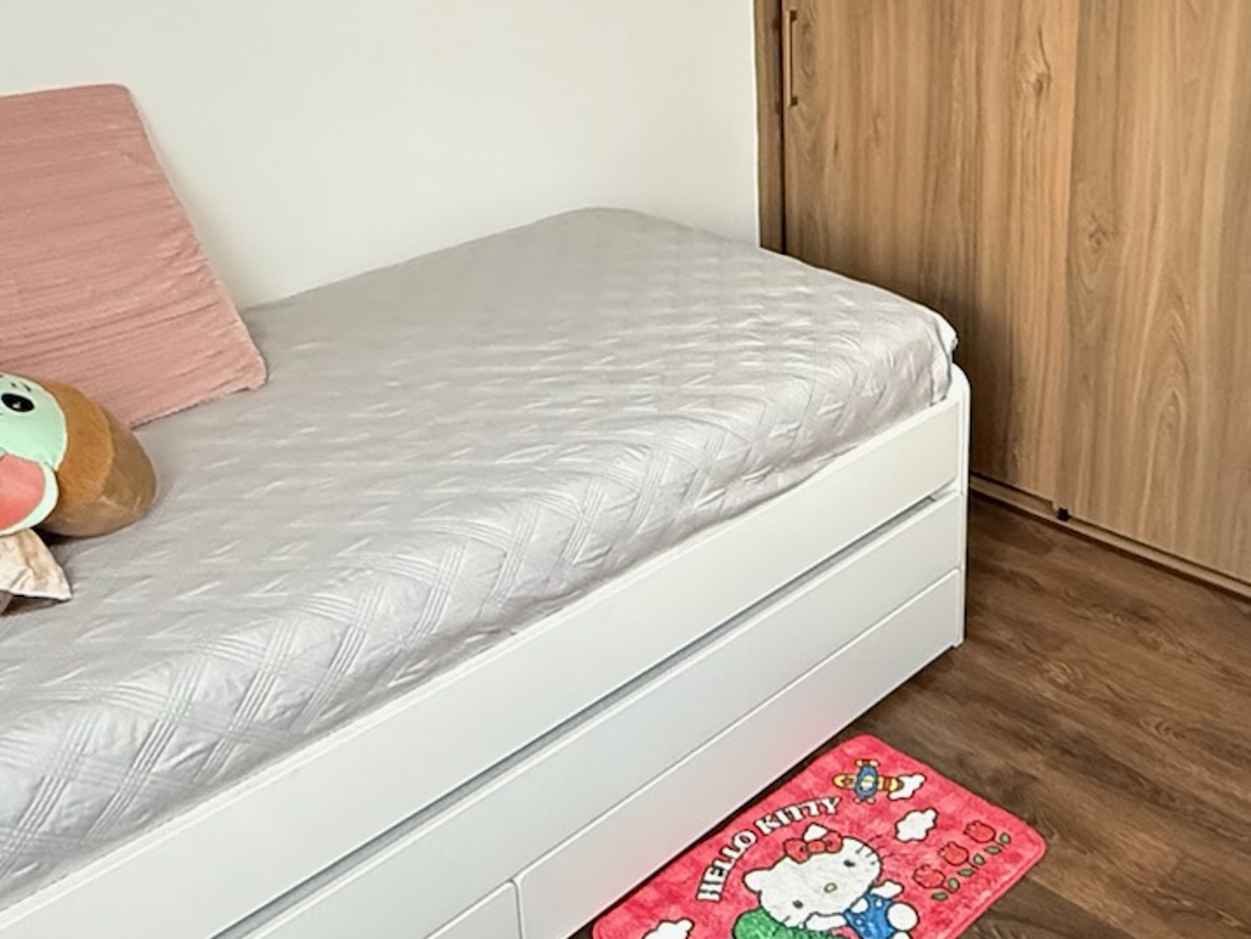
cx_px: 848
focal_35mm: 40
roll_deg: +0.7
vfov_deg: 35.2
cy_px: 244
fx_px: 1446
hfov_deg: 46.0
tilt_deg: -17.5
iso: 640
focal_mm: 2.22
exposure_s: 1/60
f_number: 2.2
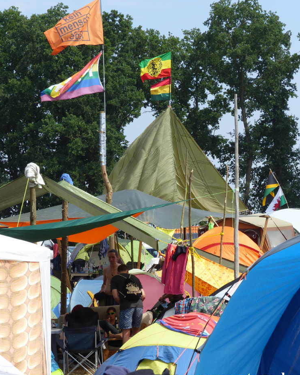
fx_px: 1610
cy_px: 184
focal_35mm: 145
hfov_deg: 10.6
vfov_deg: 13.3
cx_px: 149
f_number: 4
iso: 100
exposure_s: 1/640
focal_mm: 24.8
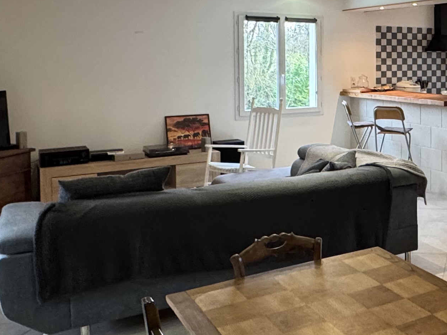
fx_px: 581
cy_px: 78
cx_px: 401
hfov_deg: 39.1
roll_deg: +0.4
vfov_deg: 31.5
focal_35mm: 45
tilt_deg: -1.5
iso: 400
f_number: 2.2
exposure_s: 1/50
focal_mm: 2.22
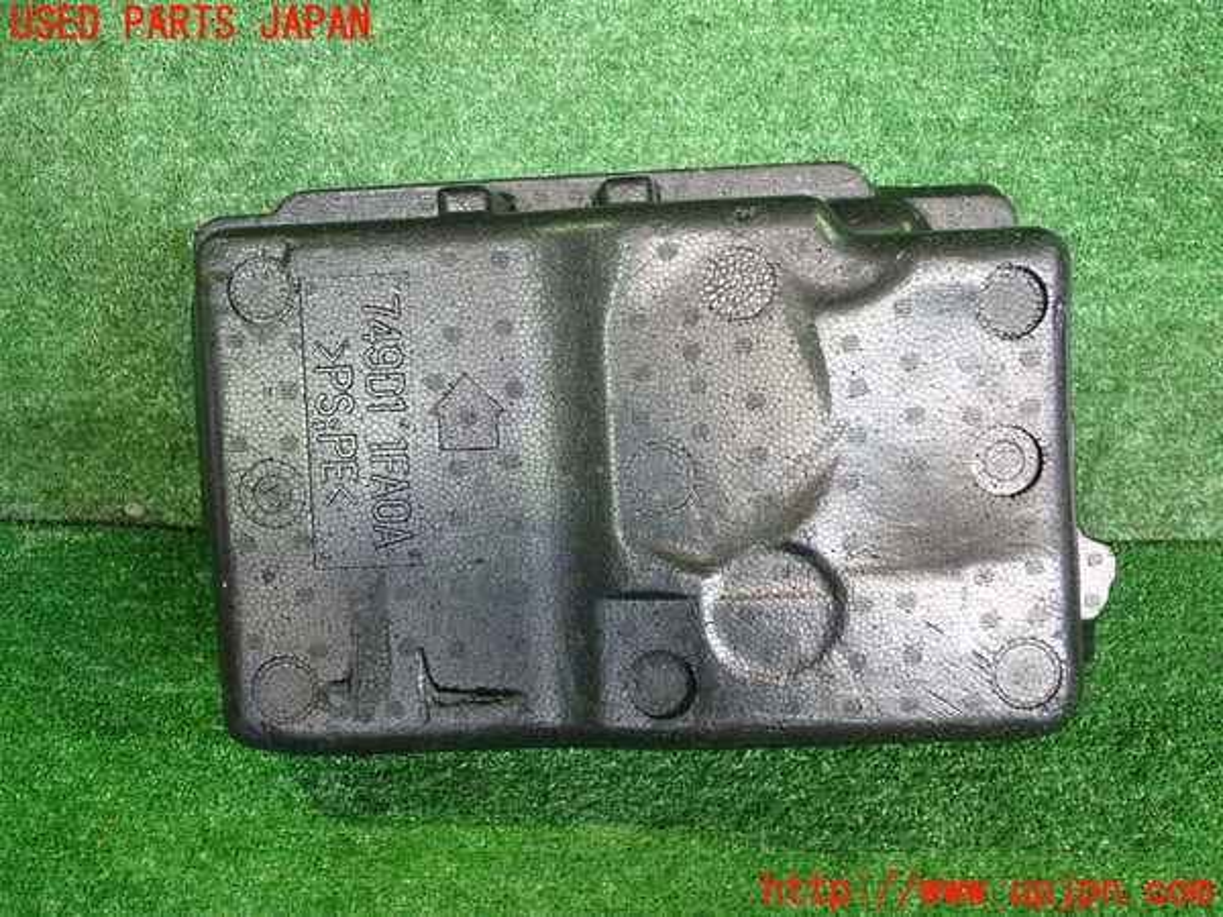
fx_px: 1060
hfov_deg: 60.0
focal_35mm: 30
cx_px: 612
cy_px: 458
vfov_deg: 46.8
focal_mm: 5.4
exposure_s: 1/30
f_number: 2.3
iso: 500
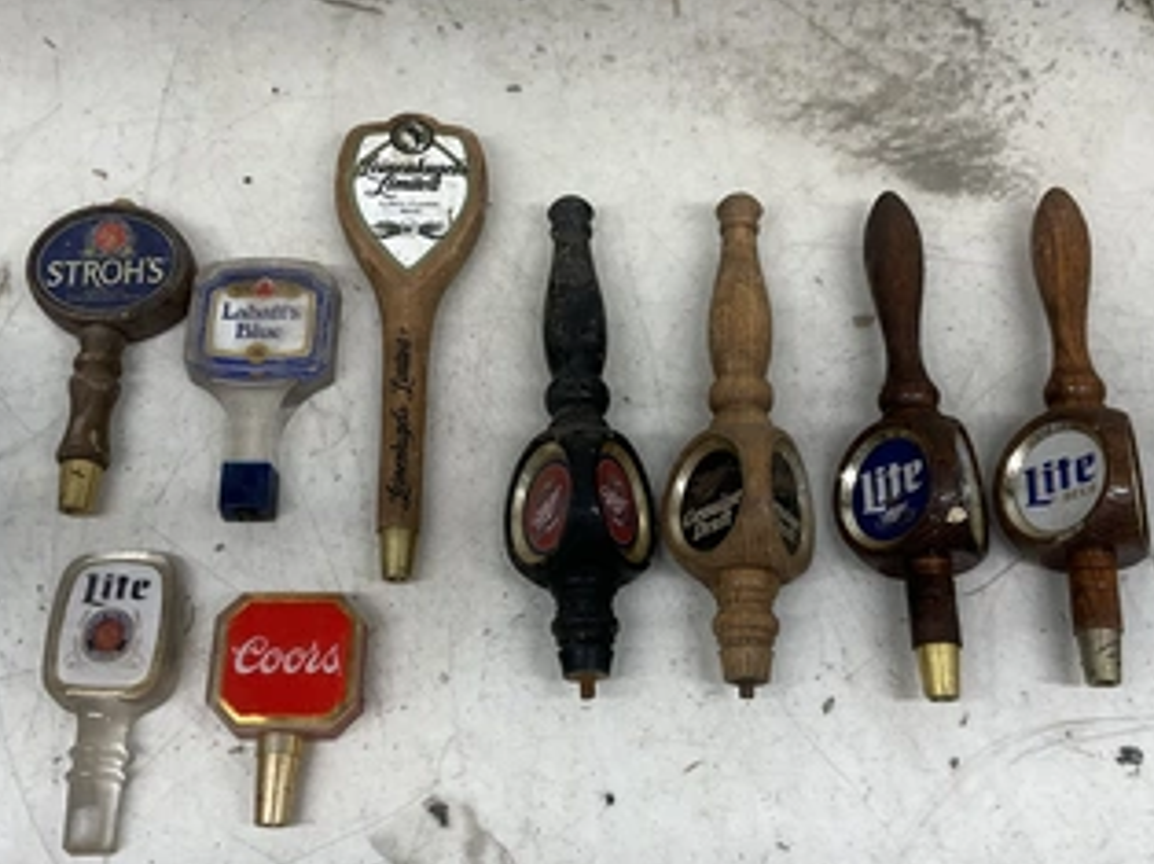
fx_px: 1233
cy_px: 460
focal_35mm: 37
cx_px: 566
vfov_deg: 38.6
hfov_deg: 50.2
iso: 40
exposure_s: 1/120
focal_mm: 3
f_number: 1.8
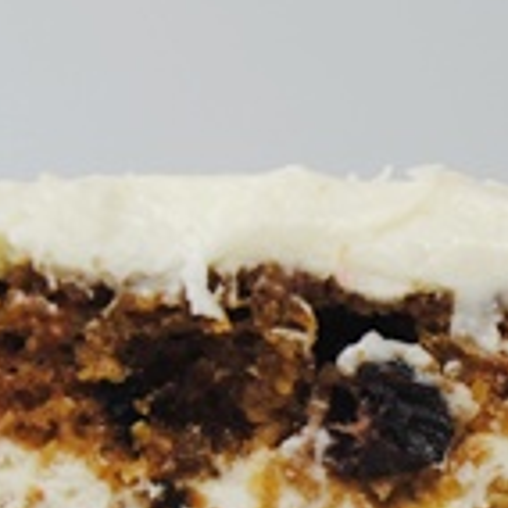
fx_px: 3752
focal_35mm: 226
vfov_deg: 7.7
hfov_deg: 7.7
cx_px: 587
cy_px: 619
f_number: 8
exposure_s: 1/60
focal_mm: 42
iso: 160
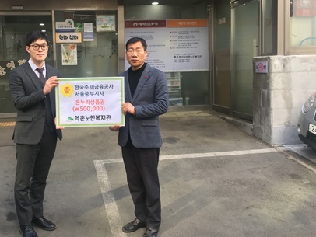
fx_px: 356
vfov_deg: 36.7
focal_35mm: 39
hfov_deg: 47.1
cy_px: 94
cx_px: 106
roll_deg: +1.4
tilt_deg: -3.5
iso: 40
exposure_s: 1/120
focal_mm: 4.15
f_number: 2.2
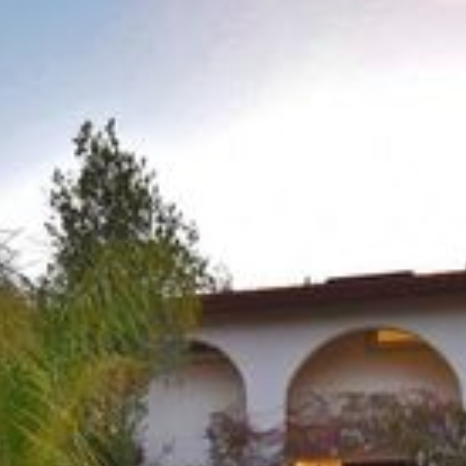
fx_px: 701
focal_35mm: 46
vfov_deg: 32.6
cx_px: 182
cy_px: 507
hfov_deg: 36.6
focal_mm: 10
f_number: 4.5
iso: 1400
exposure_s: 1/60
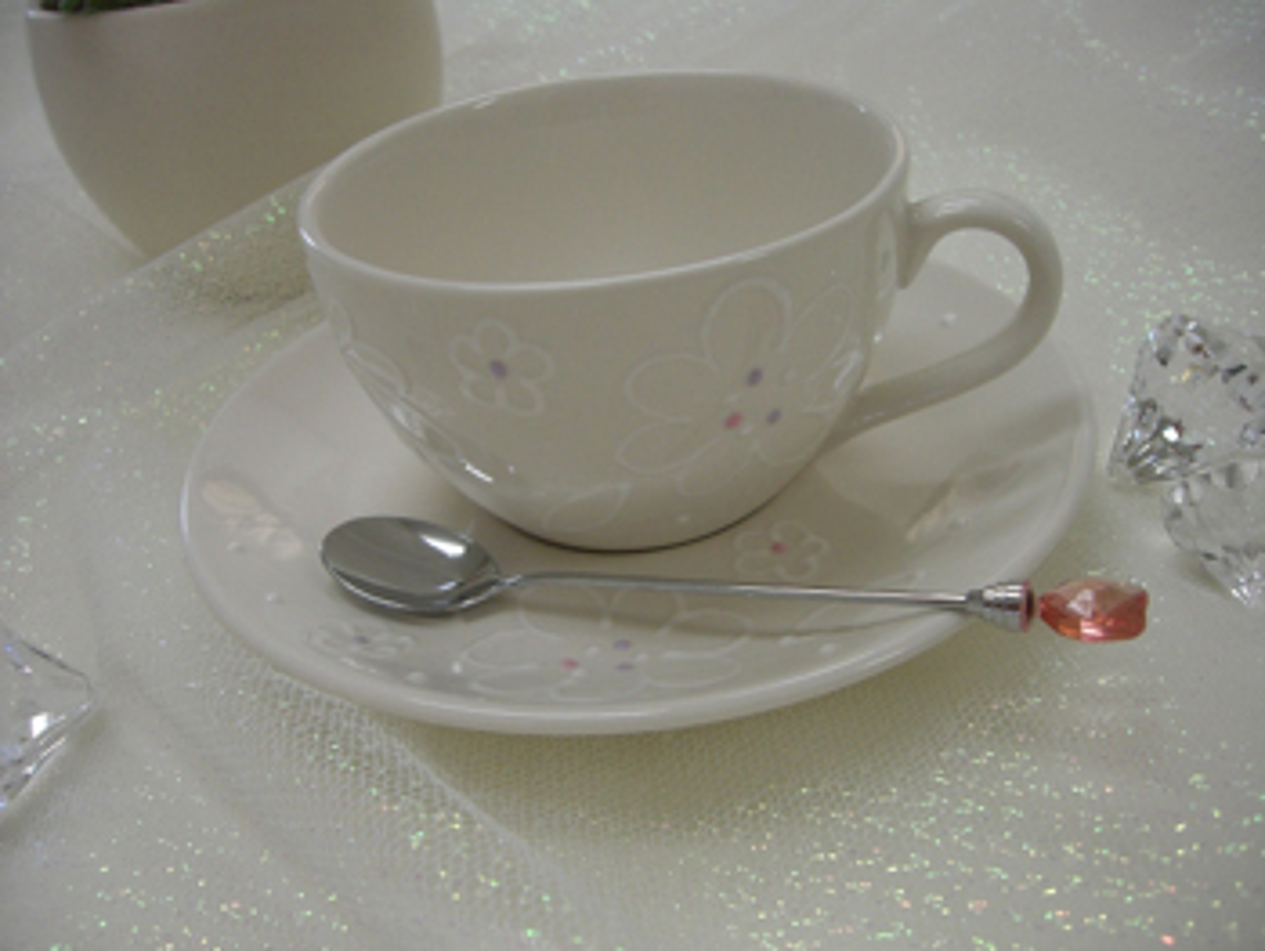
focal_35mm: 38
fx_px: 1390
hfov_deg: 48.9
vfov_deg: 37.8
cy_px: 476
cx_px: 632
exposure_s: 1/80
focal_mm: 6.2
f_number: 2.7
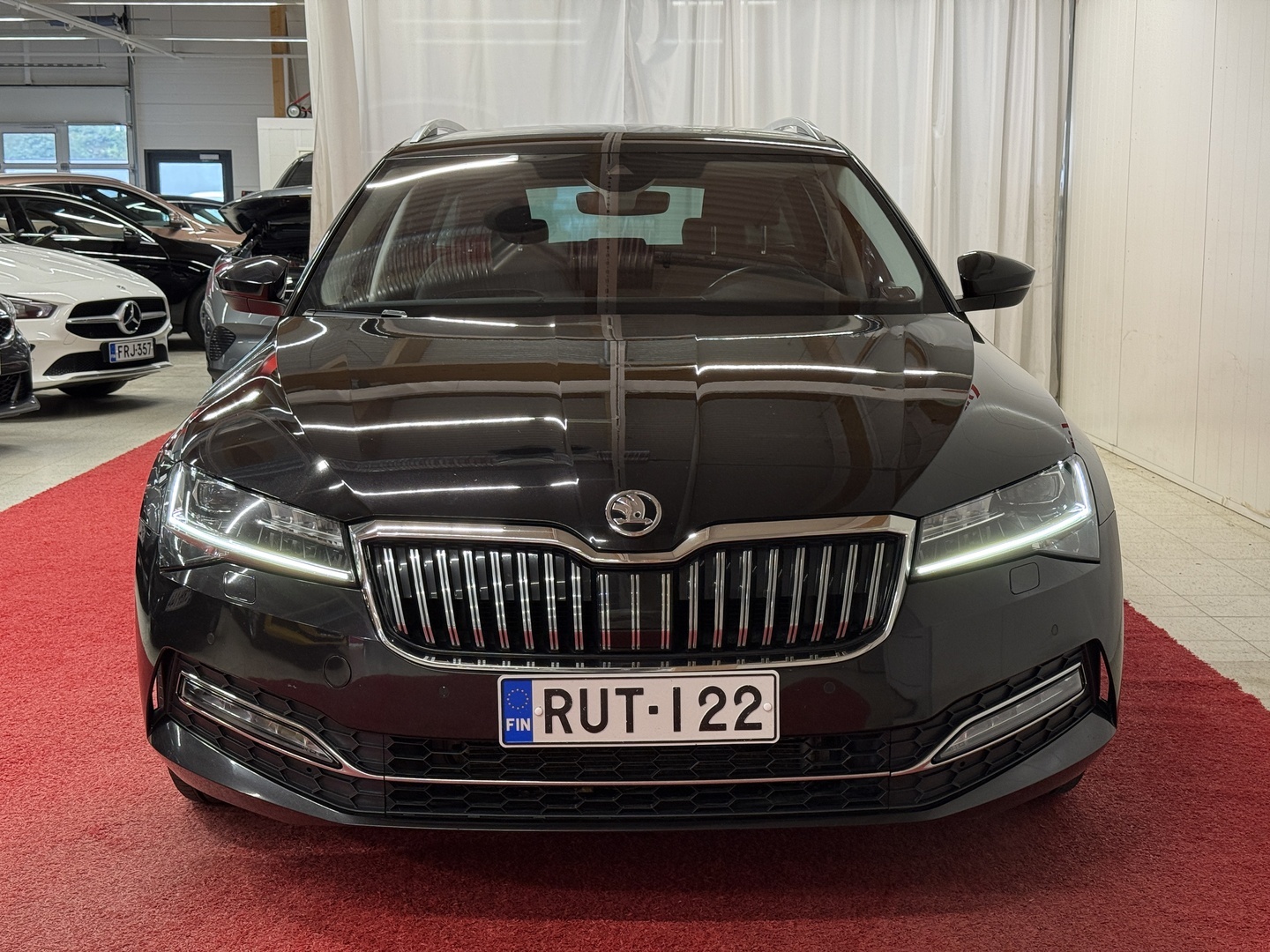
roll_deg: +0.0
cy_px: 476
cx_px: 635
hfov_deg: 39.7
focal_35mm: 48
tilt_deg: -7.8
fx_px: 1761
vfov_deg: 30.3
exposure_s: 1/102
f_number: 1.78
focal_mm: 6.76
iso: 100
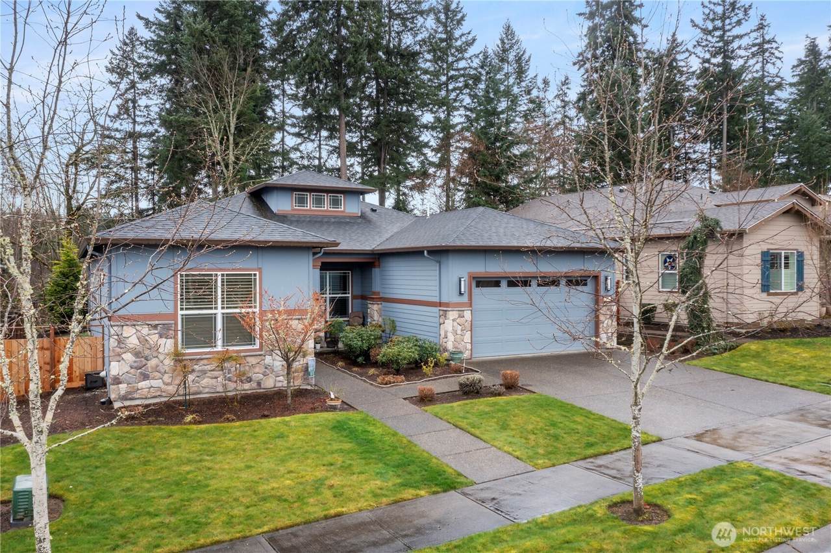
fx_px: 646
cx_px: 416
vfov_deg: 46.4
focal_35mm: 28
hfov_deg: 65.5
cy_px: 276
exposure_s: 1/120
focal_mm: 10.26
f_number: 6.3
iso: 400
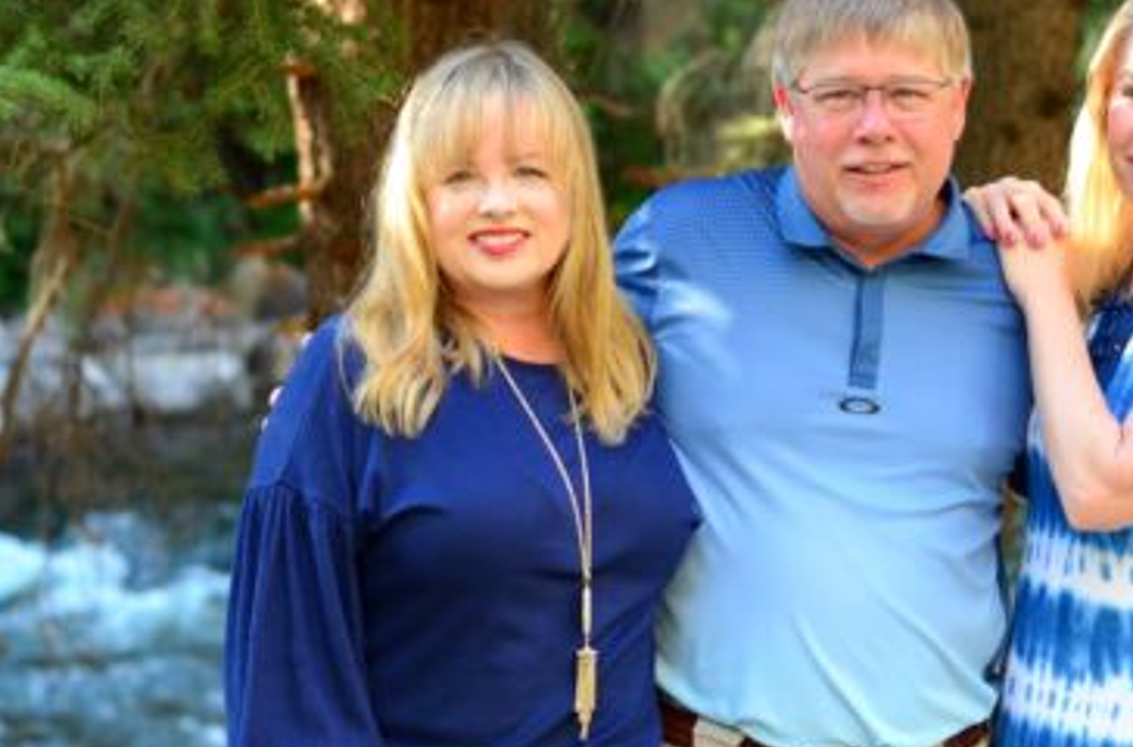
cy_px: 375
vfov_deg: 10.3
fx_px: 4140
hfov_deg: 15.5
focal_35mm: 132
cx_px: 816
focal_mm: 50
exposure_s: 1/80
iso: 100
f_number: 2.8
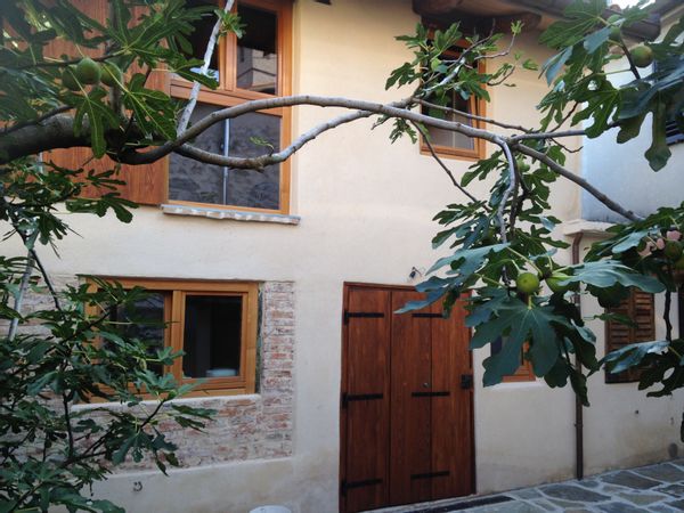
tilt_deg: +2.6
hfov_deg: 55.4
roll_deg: +1.2
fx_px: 652
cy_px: 256
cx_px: 342
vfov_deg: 42.9
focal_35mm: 33
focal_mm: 4.12
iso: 50
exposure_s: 1/132
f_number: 2.4
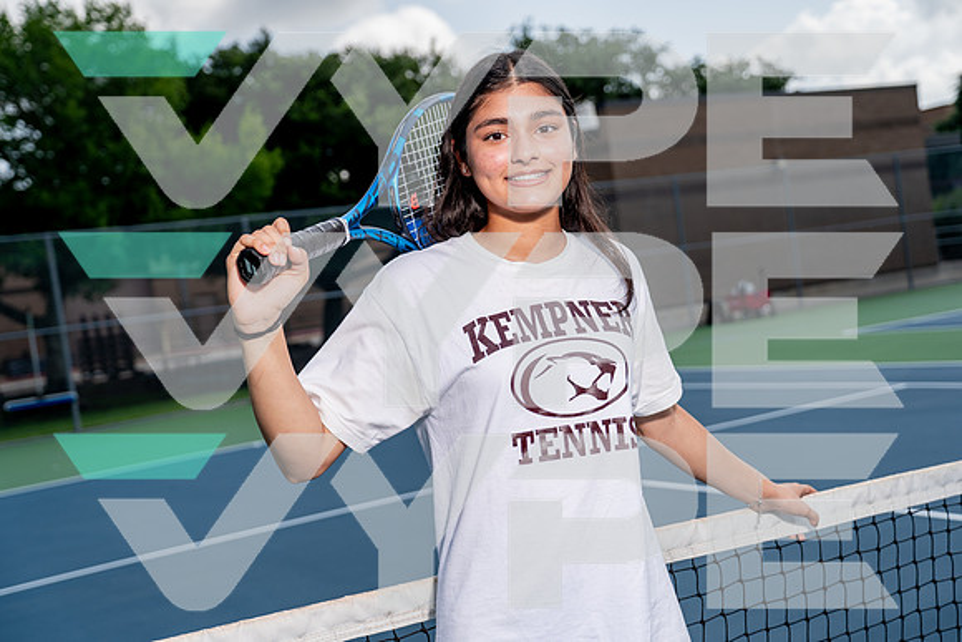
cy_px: 321
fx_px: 1283
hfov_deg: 41.1
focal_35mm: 48
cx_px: 481
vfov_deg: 28.1
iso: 100
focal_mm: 48
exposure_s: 1/1000
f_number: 4
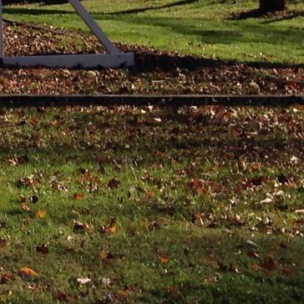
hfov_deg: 9.1
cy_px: -67
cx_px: -521
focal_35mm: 164
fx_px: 1629
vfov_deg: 10.5
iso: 50
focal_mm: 4.12
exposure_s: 1/985
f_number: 2.4
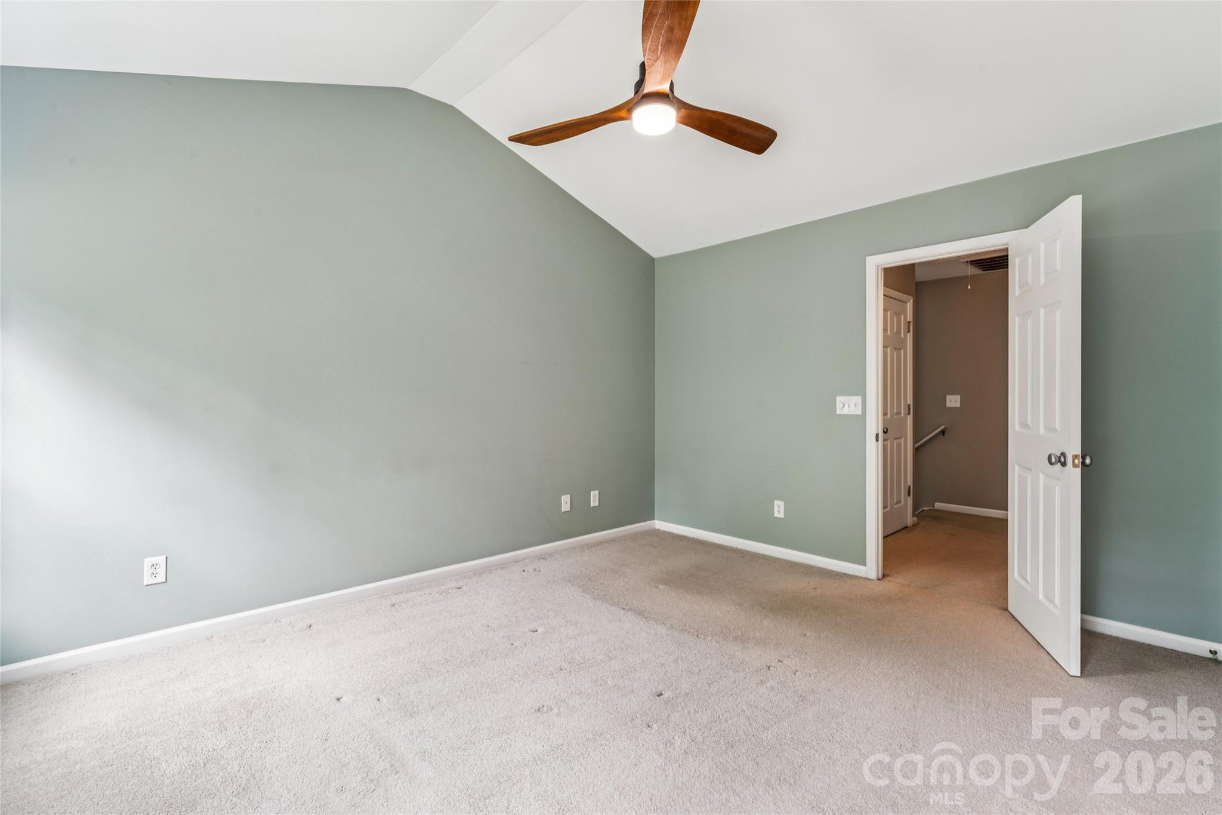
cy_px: 408
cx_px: 611
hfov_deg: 96.0
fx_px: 550
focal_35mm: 16
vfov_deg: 73.1
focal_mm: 16.2
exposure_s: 1.3
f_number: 11
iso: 100
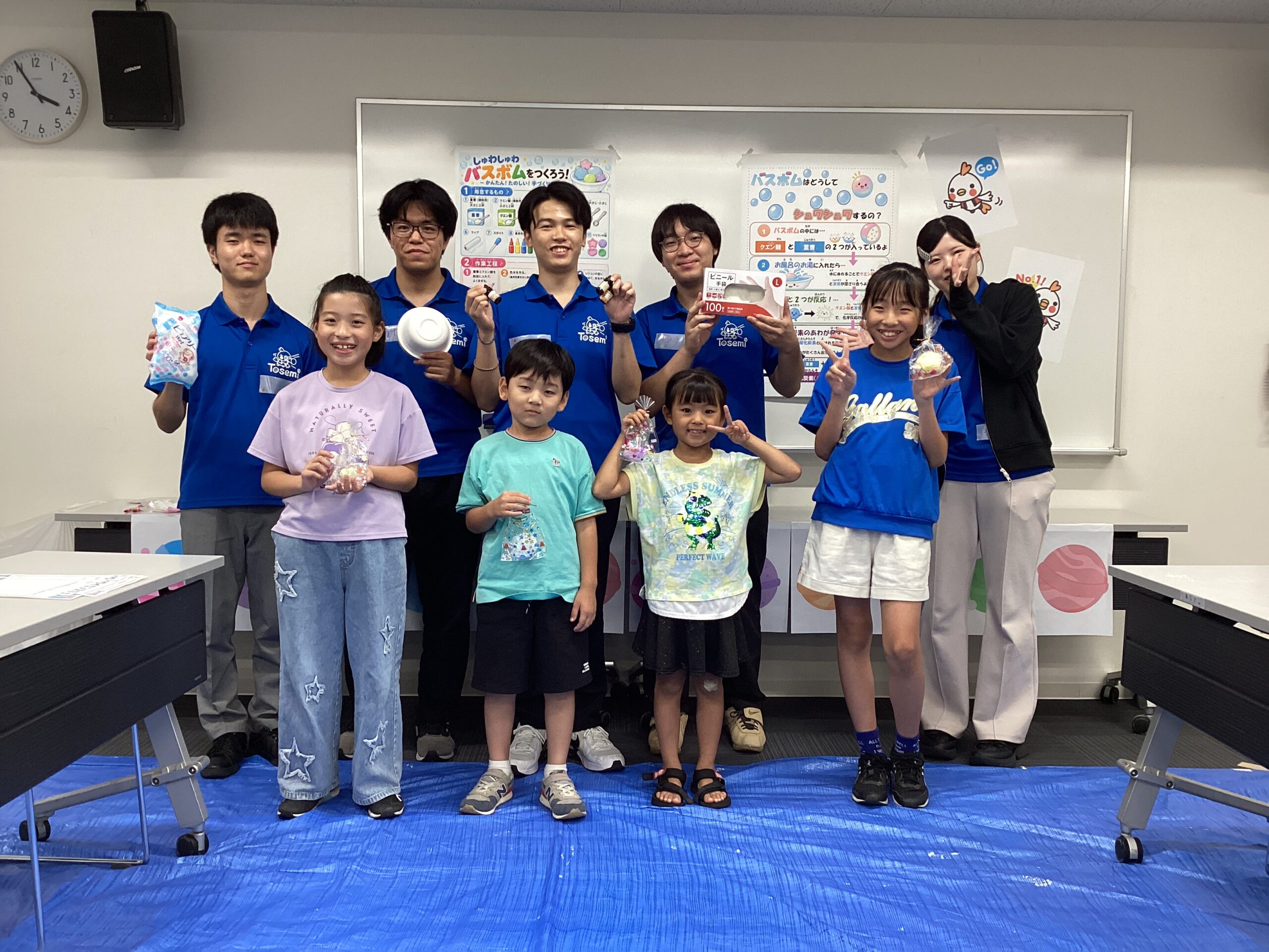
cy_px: 476
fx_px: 1136
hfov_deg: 58.4
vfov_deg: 45.4
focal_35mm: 31
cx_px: 634
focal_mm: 3.3
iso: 100
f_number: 2.4
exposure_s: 1/60
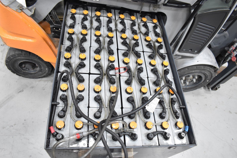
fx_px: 178
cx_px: 118
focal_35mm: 27
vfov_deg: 47.9
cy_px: 79
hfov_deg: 67.4
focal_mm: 18
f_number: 4.5
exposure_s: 1/40
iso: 1600
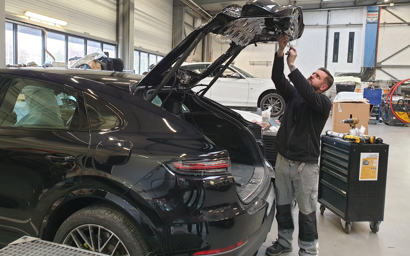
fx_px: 313
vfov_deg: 44.3
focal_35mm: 28
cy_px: 103
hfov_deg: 66.5
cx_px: 202
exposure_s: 1/50
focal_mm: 4.3
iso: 200
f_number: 2.4
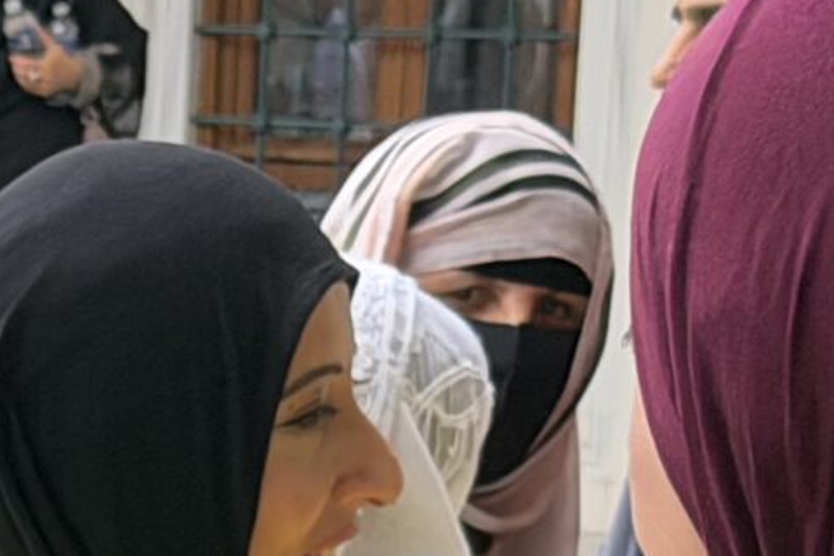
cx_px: -539
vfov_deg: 5.0
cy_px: 1287
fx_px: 6162
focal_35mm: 266
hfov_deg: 7.6
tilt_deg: -13.1
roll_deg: -1.0
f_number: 1.78
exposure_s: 1/687
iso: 64
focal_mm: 6.76
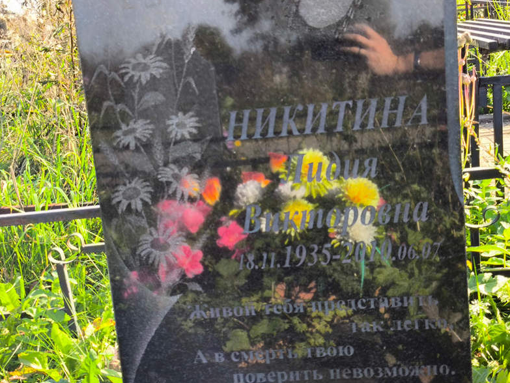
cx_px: 260
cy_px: 194
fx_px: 752
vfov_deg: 28.6
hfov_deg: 37.5
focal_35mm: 51
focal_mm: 4.71
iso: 50
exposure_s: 1/266
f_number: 1.7
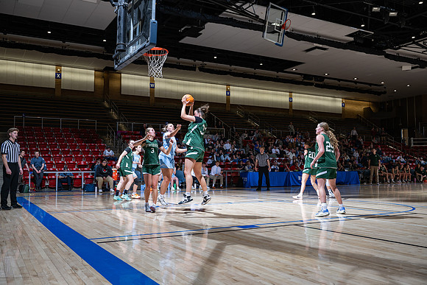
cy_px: 142
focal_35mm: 34
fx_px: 403
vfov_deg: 38.9
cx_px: 214
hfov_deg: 55.8
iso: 80
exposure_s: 1/100
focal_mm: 34
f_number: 5
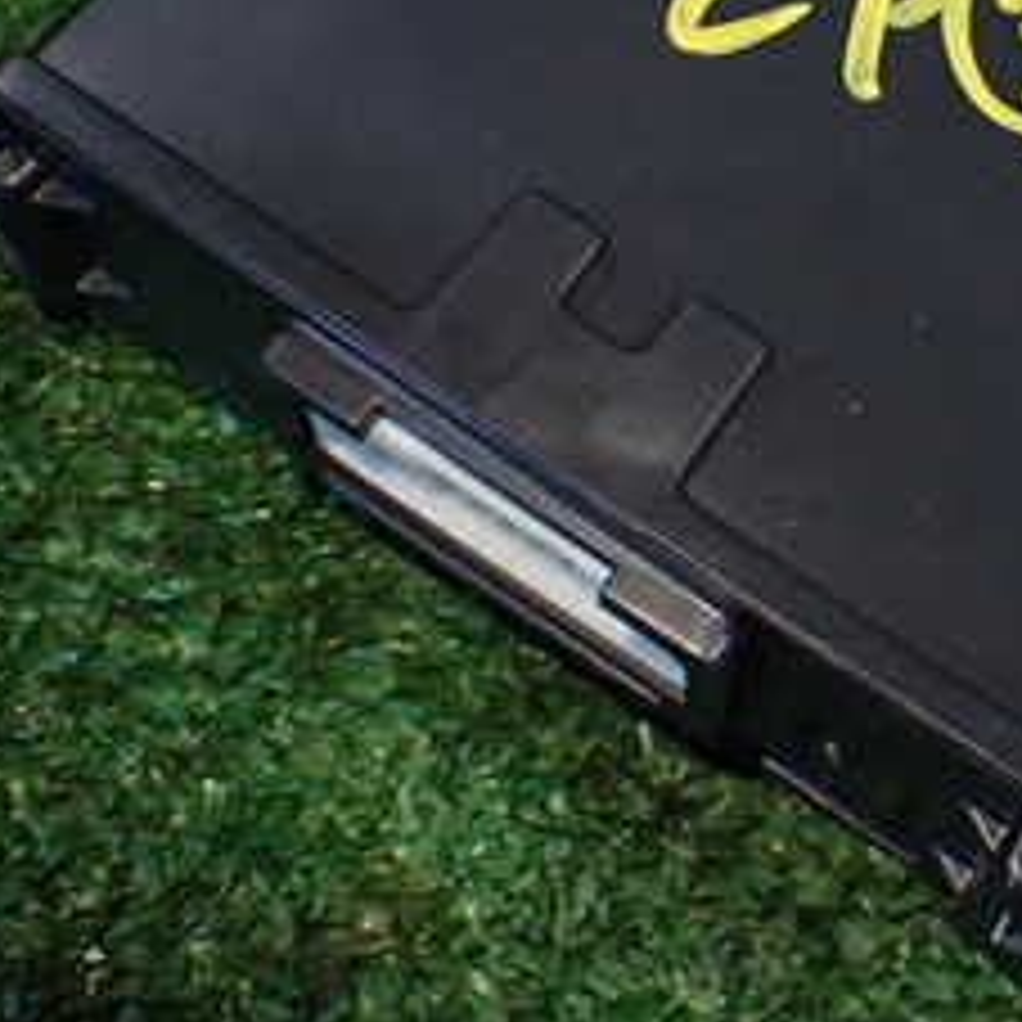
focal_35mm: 70
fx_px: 2338
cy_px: 135
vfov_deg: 24.1
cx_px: 959
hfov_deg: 23.8
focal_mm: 5.4
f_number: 2.3
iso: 400
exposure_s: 1/125
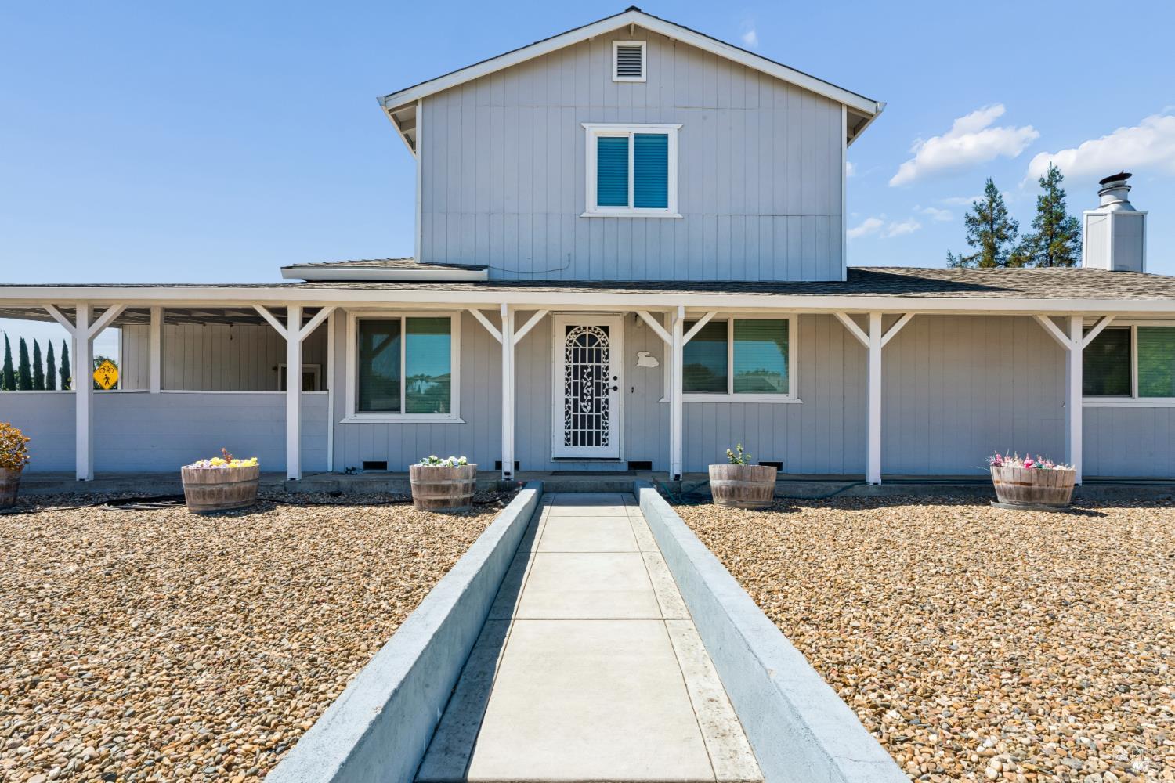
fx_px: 591
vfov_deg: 67.1
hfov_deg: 89.7
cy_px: 392
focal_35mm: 18
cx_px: 588
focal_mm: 18.1
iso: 100
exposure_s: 1/25
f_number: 22
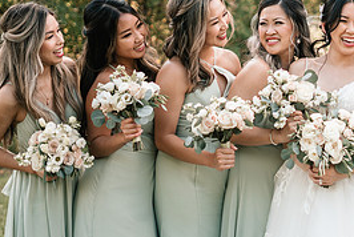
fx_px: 1073
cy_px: 99
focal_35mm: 109
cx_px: 314
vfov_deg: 12.6
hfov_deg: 18.4
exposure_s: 1/2000
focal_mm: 50
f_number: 1.8
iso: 250
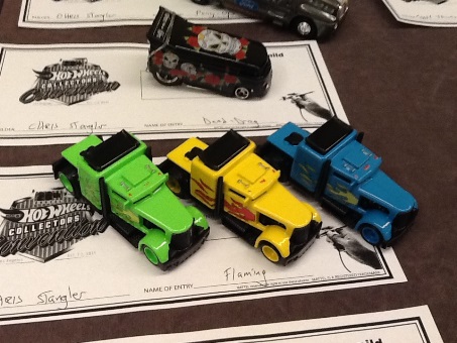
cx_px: 228
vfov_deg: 32.9
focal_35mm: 44
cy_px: 172
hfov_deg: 42.9
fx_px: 581
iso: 125
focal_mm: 2.03
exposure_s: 1/30
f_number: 2.4
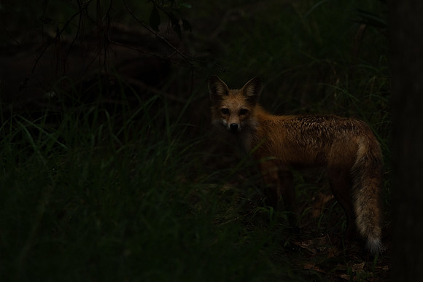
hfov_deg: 2.6
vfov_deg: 1.8
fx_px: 9223
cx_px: 205
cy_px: 99
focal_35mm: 785
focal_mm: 600
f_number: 8
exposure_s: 1/1600
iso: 800
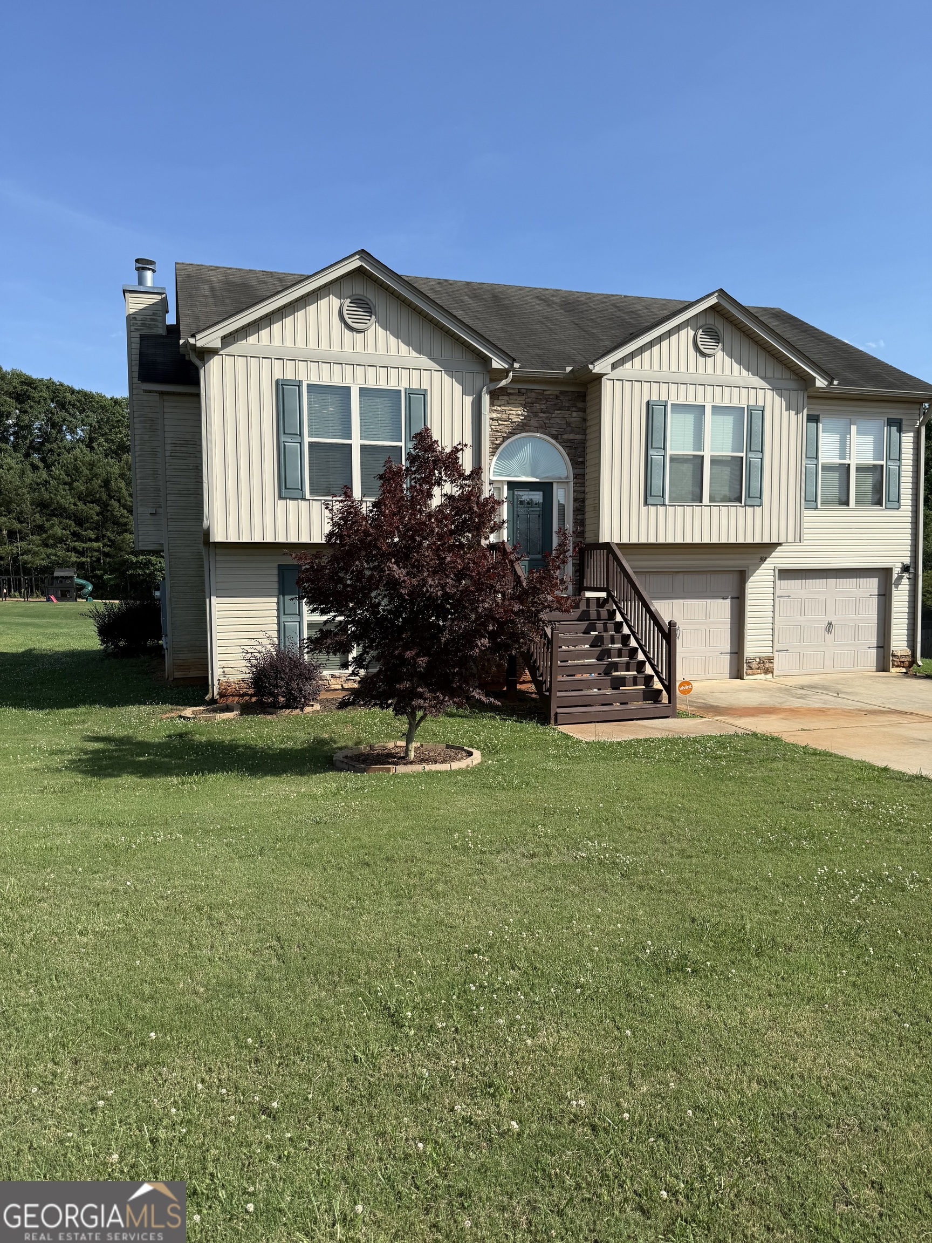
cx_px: 466
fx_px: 862
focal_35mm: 24
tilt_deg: -3.3
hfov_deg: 56.8
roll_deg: +1.9
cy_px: 622
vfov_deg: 71.6
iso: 80
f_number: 1.78
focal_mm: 6.76
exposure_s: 1/3759
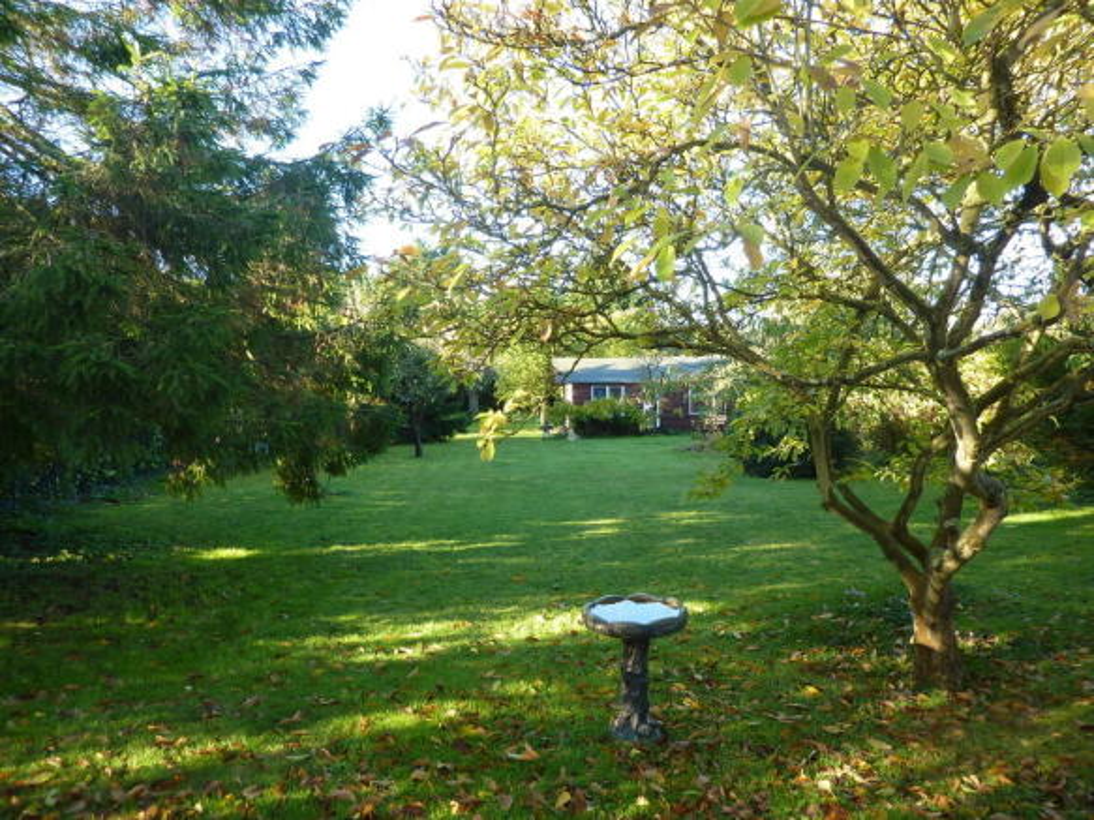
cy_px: 410
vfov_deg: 54.9
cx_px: 547
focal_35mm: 25
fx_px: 790
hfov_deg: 69.4
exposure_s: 1/60
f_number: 3.3
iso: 100
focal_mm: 4.1
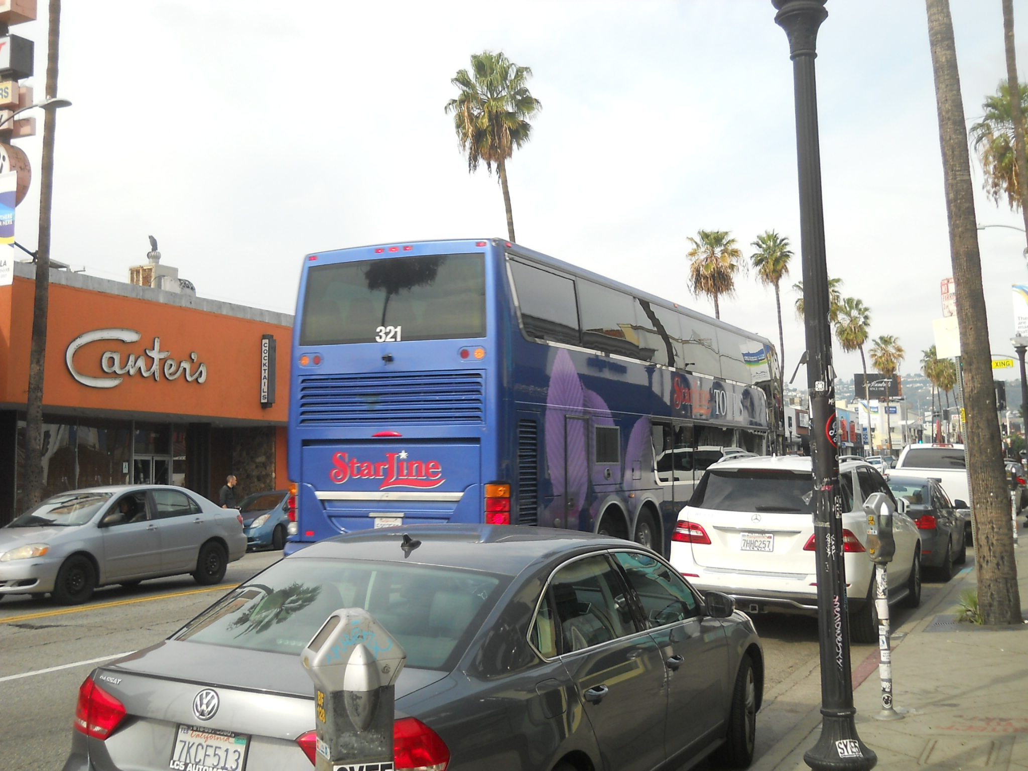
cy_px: 386
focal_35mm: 41
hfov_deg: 45.8
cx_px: 514
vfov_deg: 35.1
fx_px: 1218
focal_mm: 6.72
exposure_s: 1/160
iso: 80
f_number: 5.5
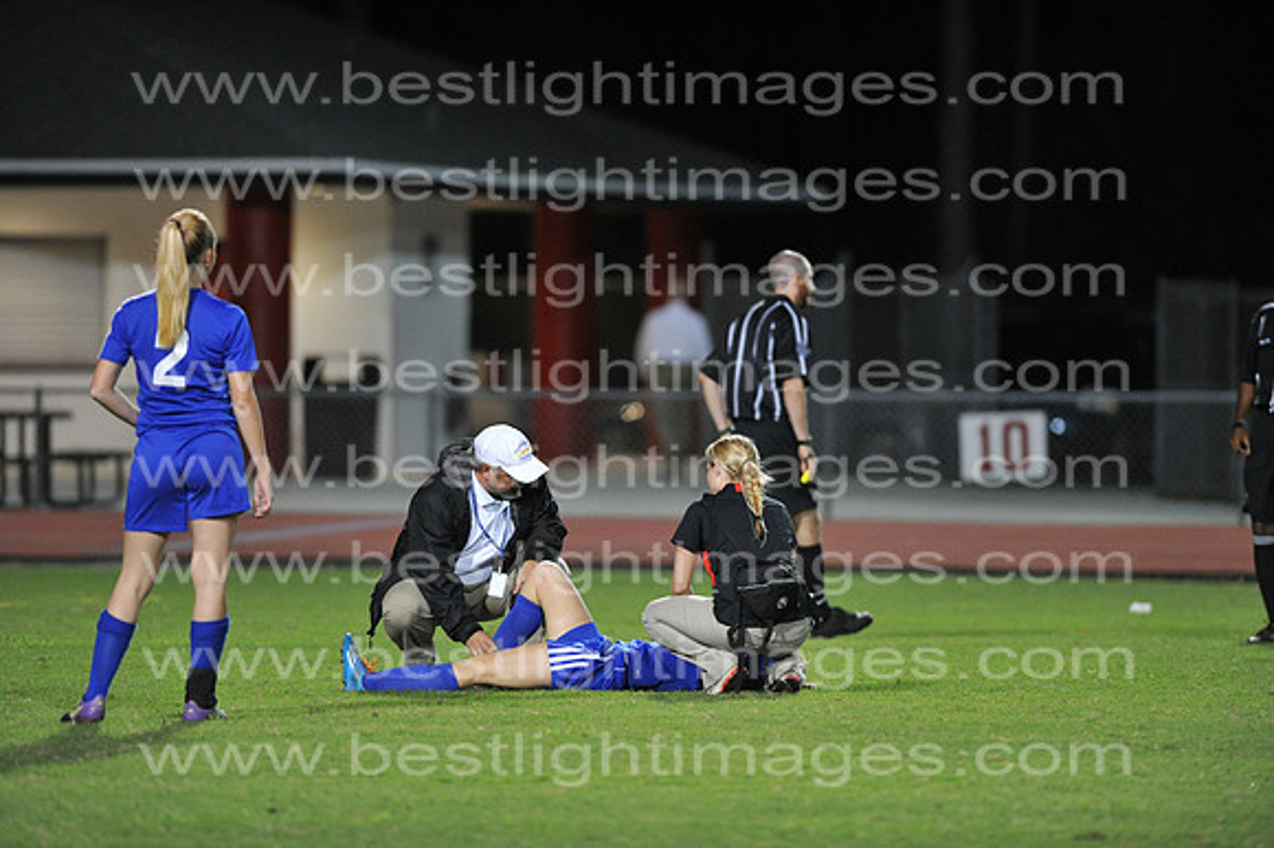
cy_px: 424
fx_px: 10610
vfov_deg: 4.6
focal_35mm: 300
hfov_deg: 6.9
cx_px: 637
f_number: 3.2
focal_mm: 300
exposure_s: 1/400
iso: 5000
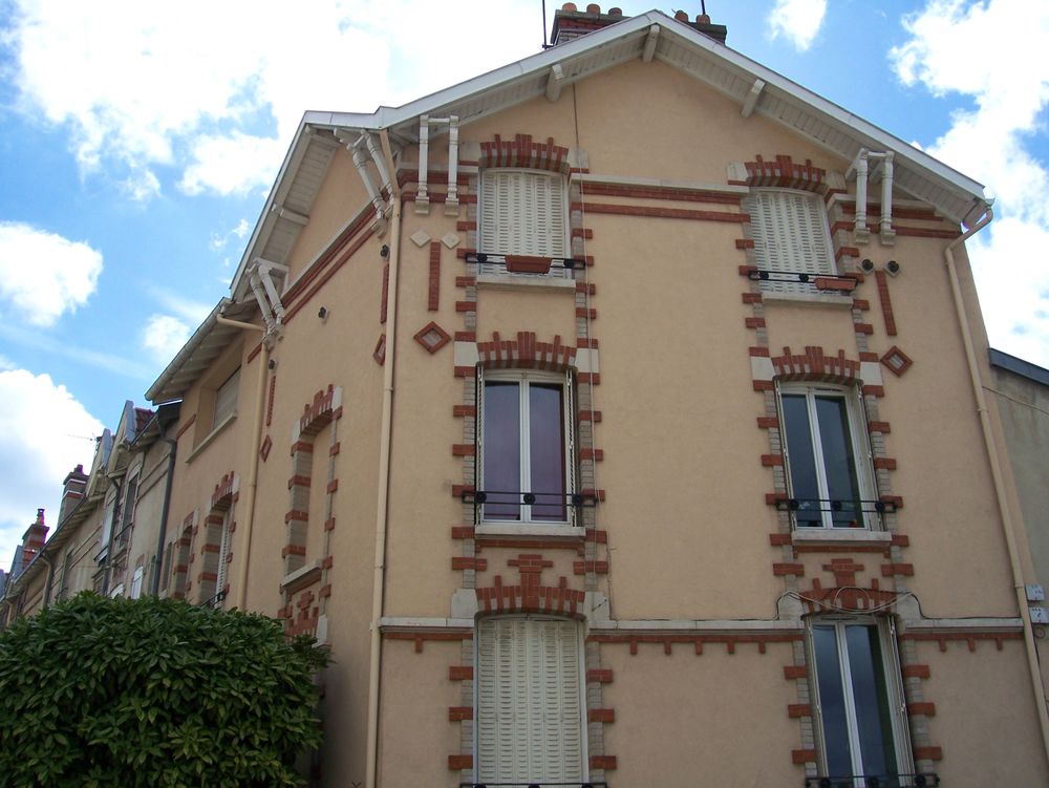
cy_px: 394
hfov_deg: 53.9
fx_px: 1031
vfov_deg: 41.8
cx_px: 524
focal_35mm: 34
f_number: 5.1
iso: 80
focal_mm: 5.6
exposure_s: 1/500
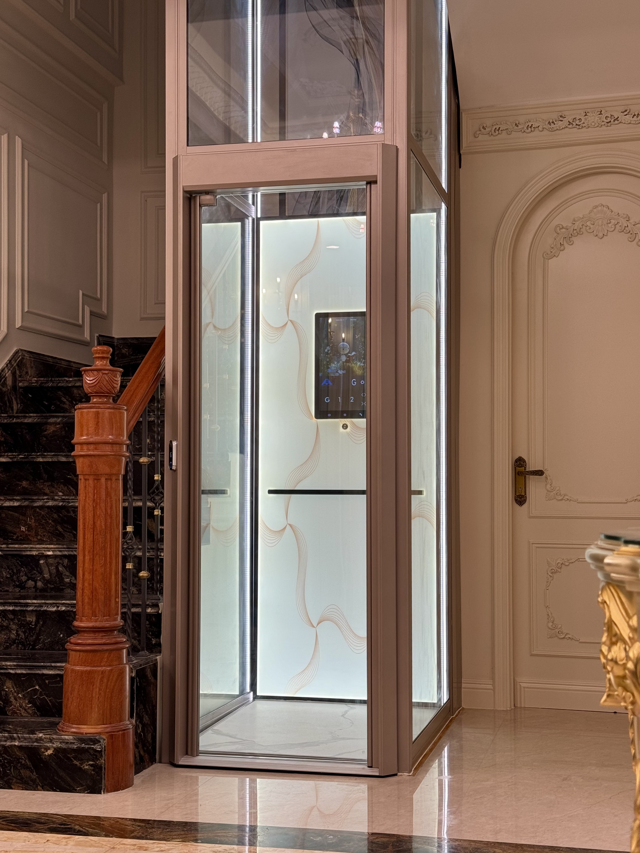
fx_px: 1183
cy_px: 426
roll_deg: +0.3
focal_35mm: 48
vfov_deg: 39.7
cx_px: 320
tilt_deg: +3.3
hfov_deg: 30.3
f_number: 1.78
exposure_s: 1/100
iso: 50
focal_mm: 6.76
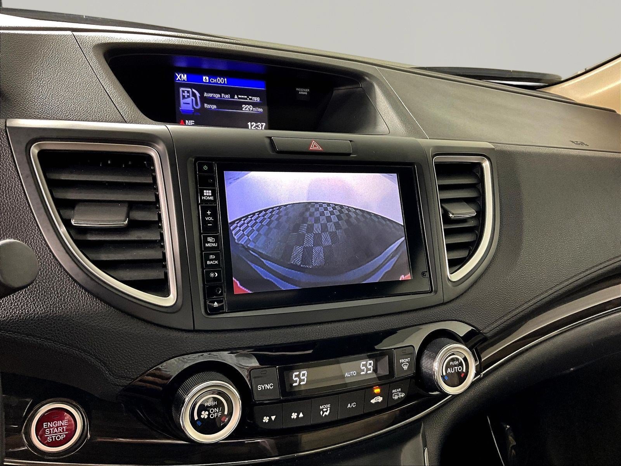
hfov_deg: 61.7
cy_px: 233
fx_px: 520
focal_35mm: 29
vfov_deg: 48.2
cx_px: 310
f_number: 1.8
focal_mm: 3
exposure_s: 1/60
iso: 125
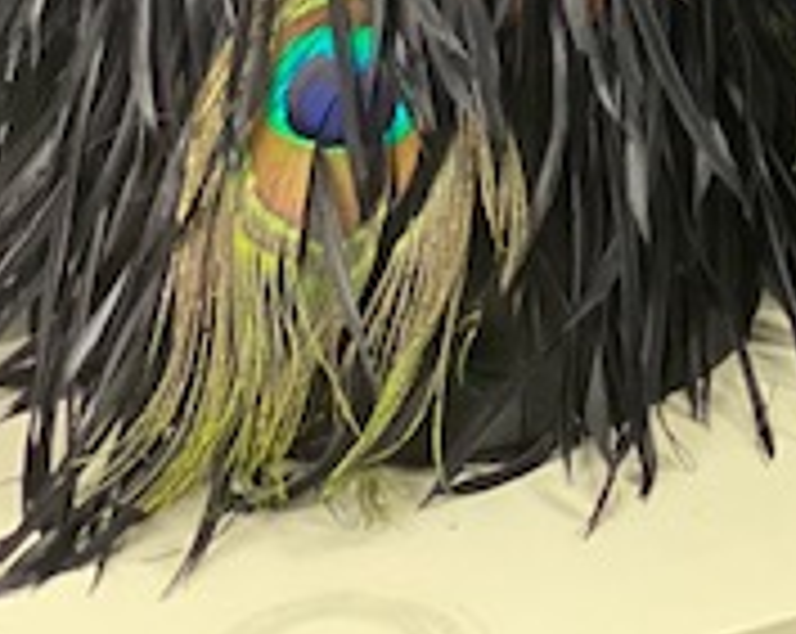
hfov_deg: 10.3
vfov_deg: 8.0
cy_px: -692
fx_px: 4328
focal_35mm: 184
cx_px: 1007
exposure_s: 1/60
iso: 160
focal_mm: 6
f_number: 2
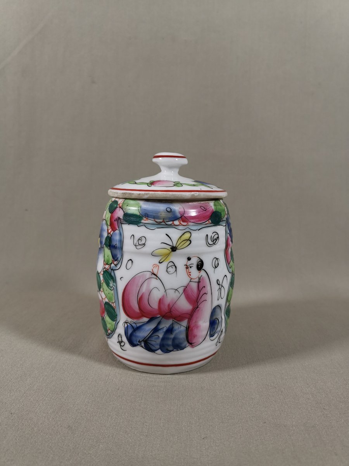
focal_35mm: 27
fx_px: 363
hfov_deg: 51.4
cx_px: 174
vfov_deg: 65.3
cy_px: 233
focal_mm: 4.75
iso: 80
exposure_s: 1/100
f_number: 1.8
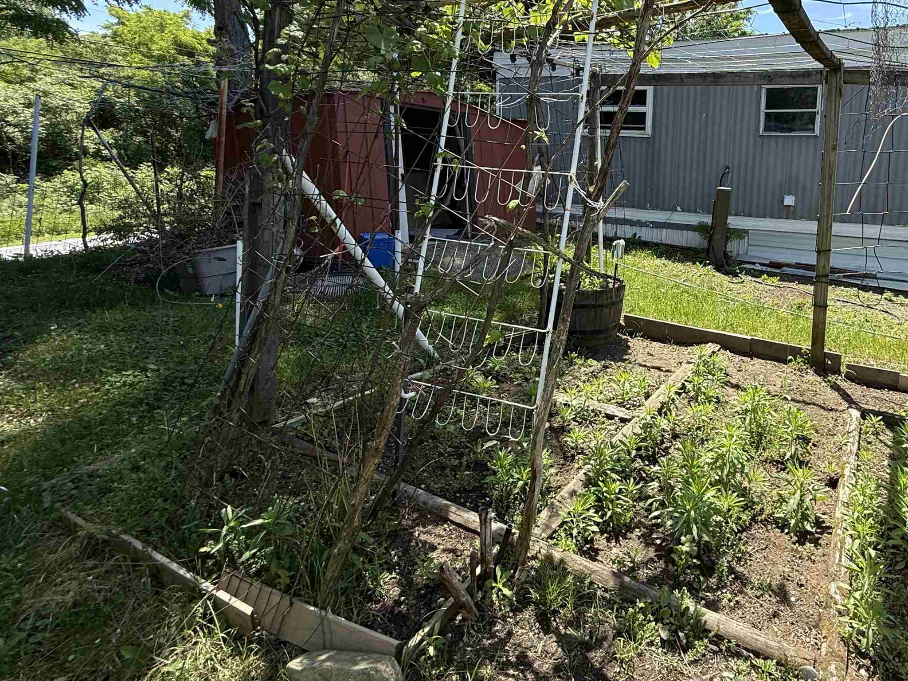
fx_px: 551
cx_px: 642
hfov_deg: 75.1
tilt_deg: -7.8
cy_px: 250
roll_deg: -2.5
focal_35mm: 21
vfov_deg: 62.5
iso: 64
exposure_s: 1/686
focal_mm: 2.22
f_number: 2.2
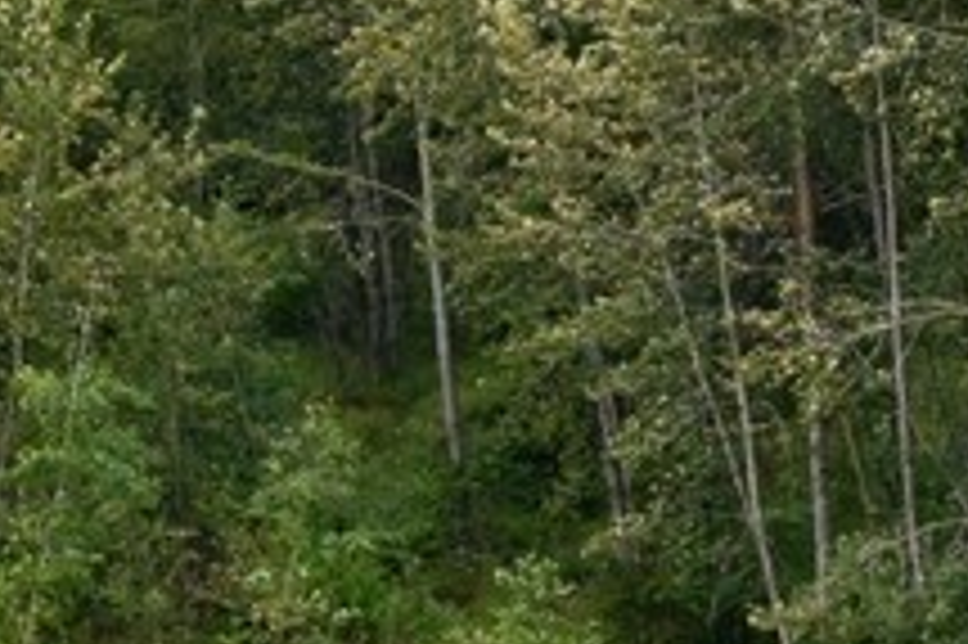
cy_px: 18
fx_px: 5938
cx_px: -1096
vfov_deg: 6.2
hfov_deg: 8.7
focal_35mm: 221
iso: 100
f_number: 5.6
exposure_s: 1/120
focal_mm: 10.26
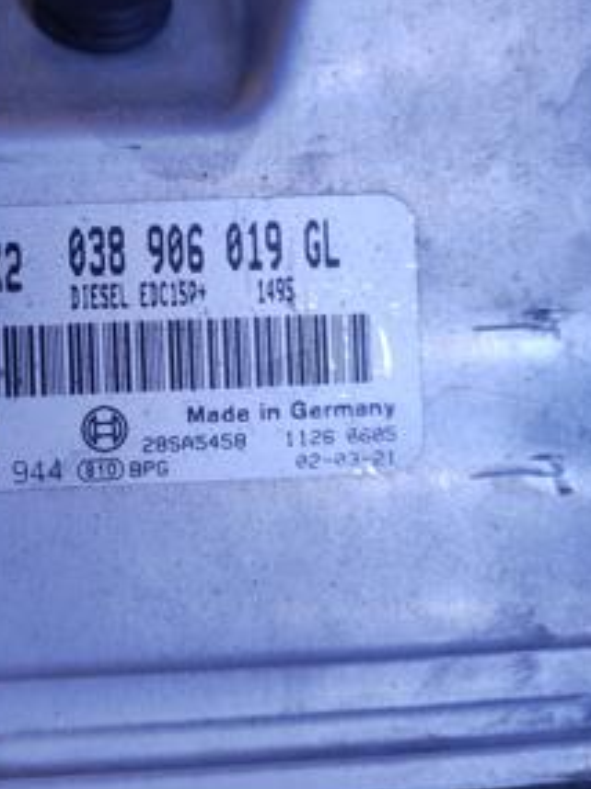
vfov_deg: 44.4
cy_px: 292
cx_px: 108
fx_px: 958
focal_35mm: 42
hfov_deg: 33.2
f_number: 1.79
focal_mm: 4.7
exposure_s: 1/50
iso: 202
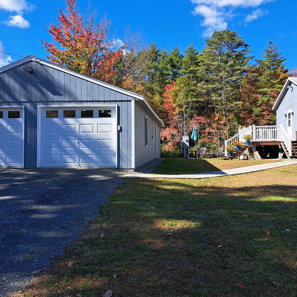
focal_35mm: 34
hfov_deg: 48.4
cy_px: 131
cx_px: 138
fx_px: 330
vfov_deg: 48.4
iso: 50
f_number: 1.8
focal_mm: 5.23
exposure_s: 1/850
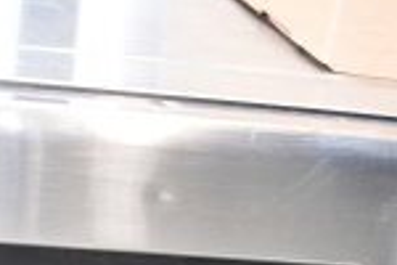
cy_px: 513
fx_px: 1412
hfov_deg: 16.0
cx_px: 127
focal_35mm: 128
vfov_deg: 10.0
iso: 800
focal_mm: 21
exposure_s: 1/30
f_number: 3.8
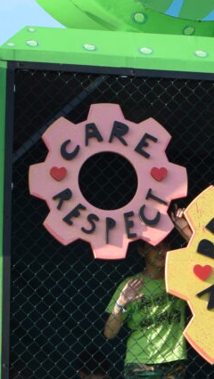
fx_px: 2808
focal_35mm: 279
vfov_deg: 7.7
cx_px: 238
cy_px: 329
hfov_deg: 4.4
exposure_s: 1/1250
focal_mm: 35
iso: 400
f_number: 5
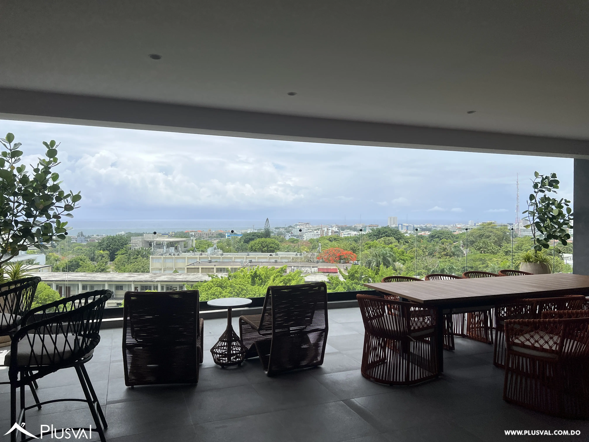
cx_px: 294
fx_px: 442
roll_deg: -0.7
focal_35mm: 26
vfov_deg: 53.1
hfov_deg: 67.3
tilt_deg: -0.3
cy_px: 221
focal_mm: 5.7
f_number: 1.5
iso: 50
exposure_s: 1/5587
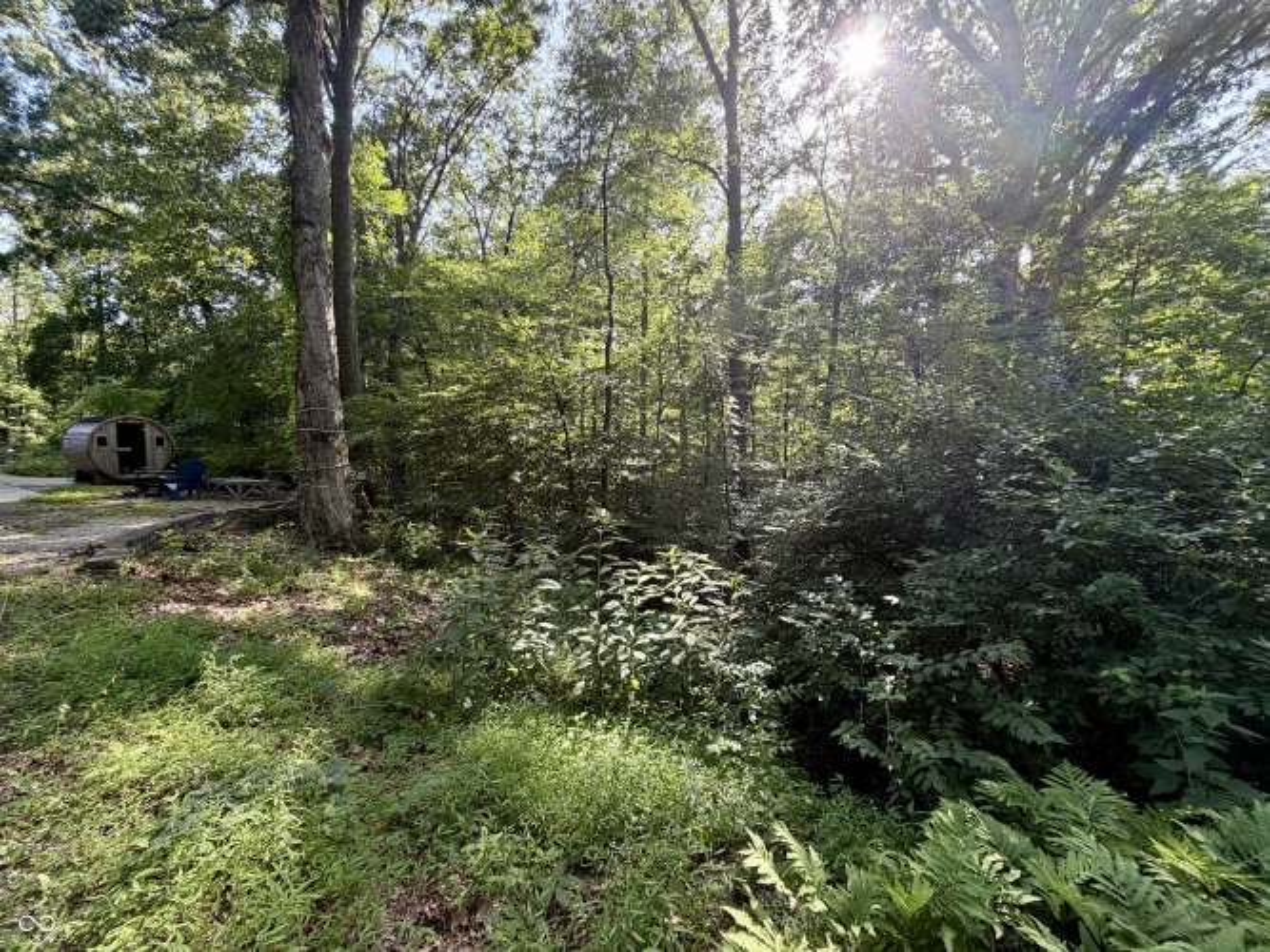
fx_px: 514
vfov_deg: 85.7
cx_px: 635
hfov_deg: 102.1
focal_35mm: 14
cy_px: 476
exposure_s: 1/121
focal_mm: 2.22
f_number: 2.2
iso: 80
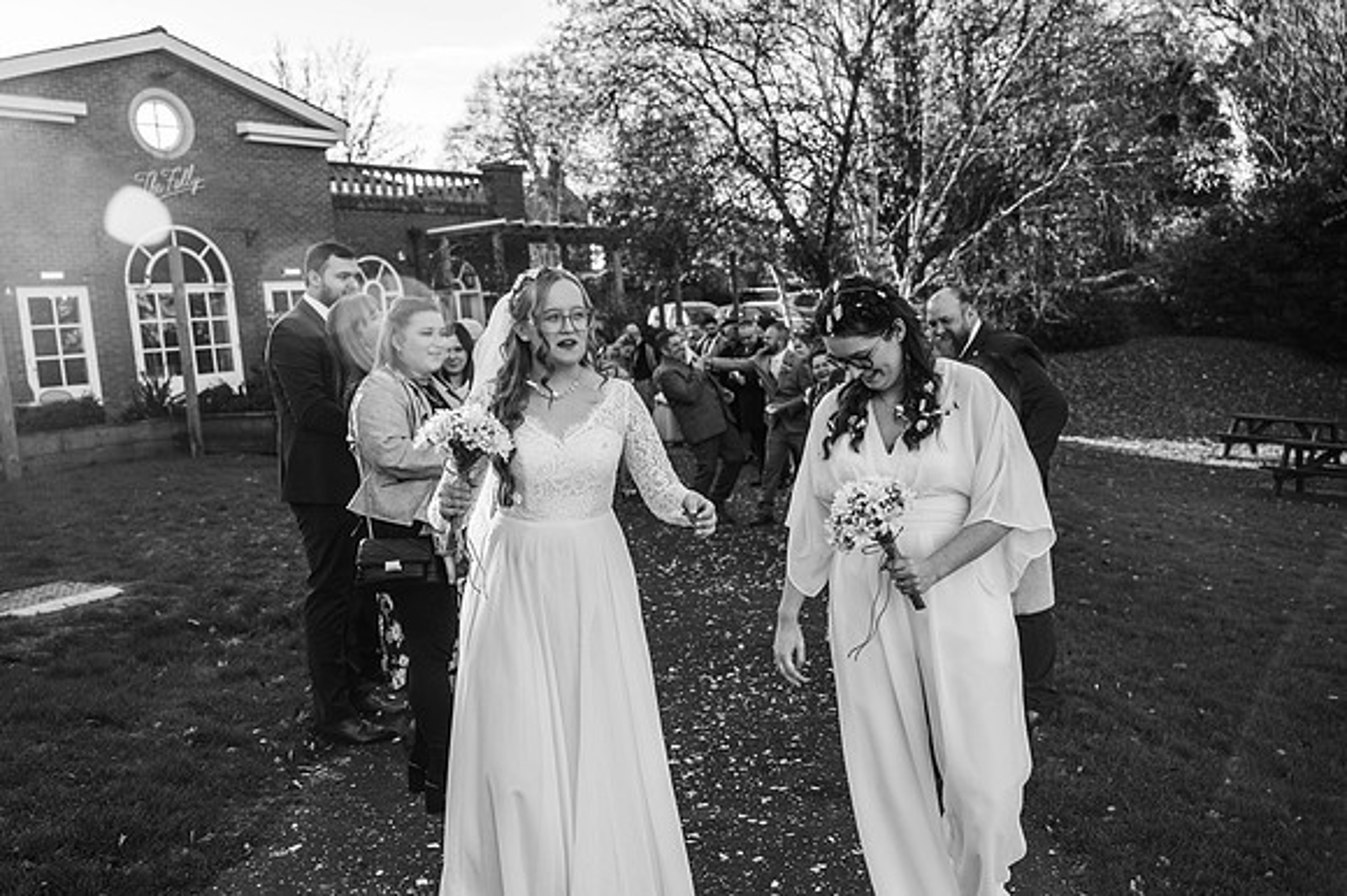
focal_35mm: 32
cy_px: 448
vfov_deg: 41.7
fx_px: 1178
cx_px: 674
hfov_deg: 59.5
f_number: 4
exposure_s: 1/640
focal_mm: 31.5
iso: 280
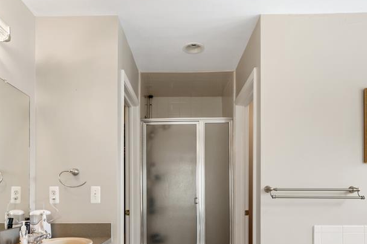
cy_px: 188
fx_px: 275
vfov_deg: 45.9
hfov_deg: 67.4
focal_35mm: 27
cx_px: 178
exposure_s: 1/13
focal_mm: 16
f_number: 7.1
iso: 200
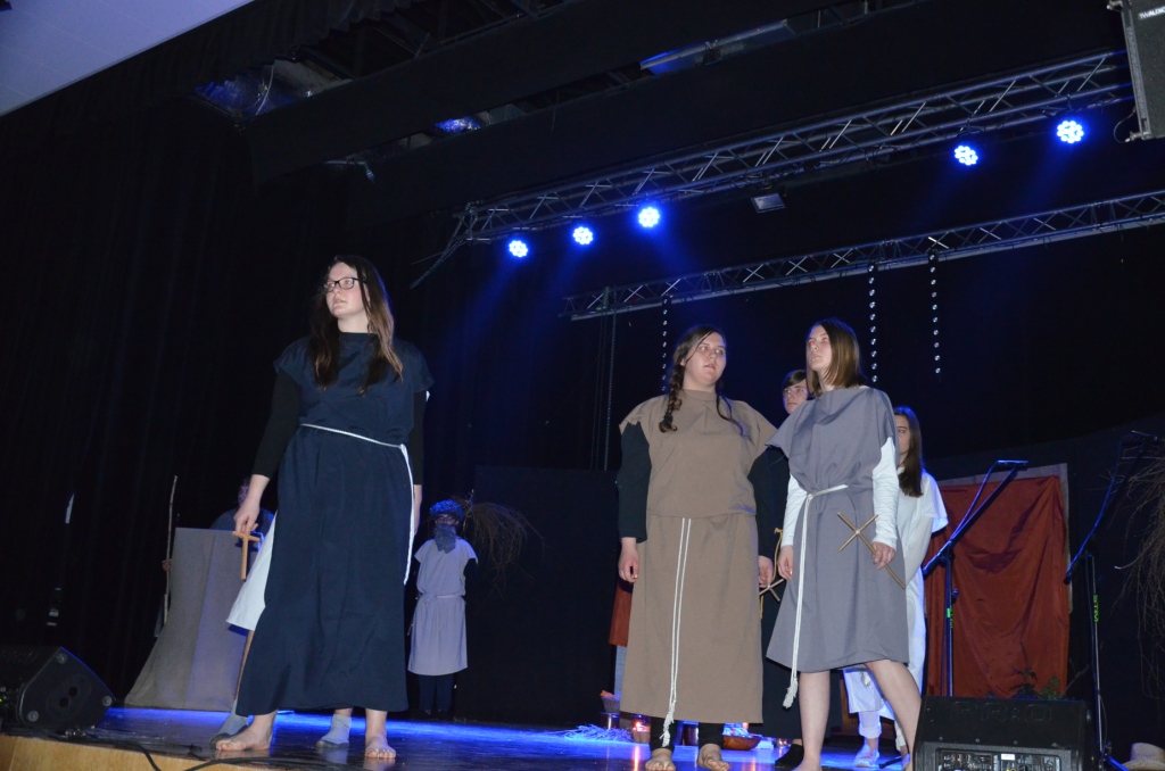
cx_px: 582
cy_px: 386
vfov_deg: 35.3
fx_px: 1211
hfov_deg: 51.4
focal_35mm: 38
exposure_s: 1/60
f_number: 4
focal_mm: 25
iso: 3200
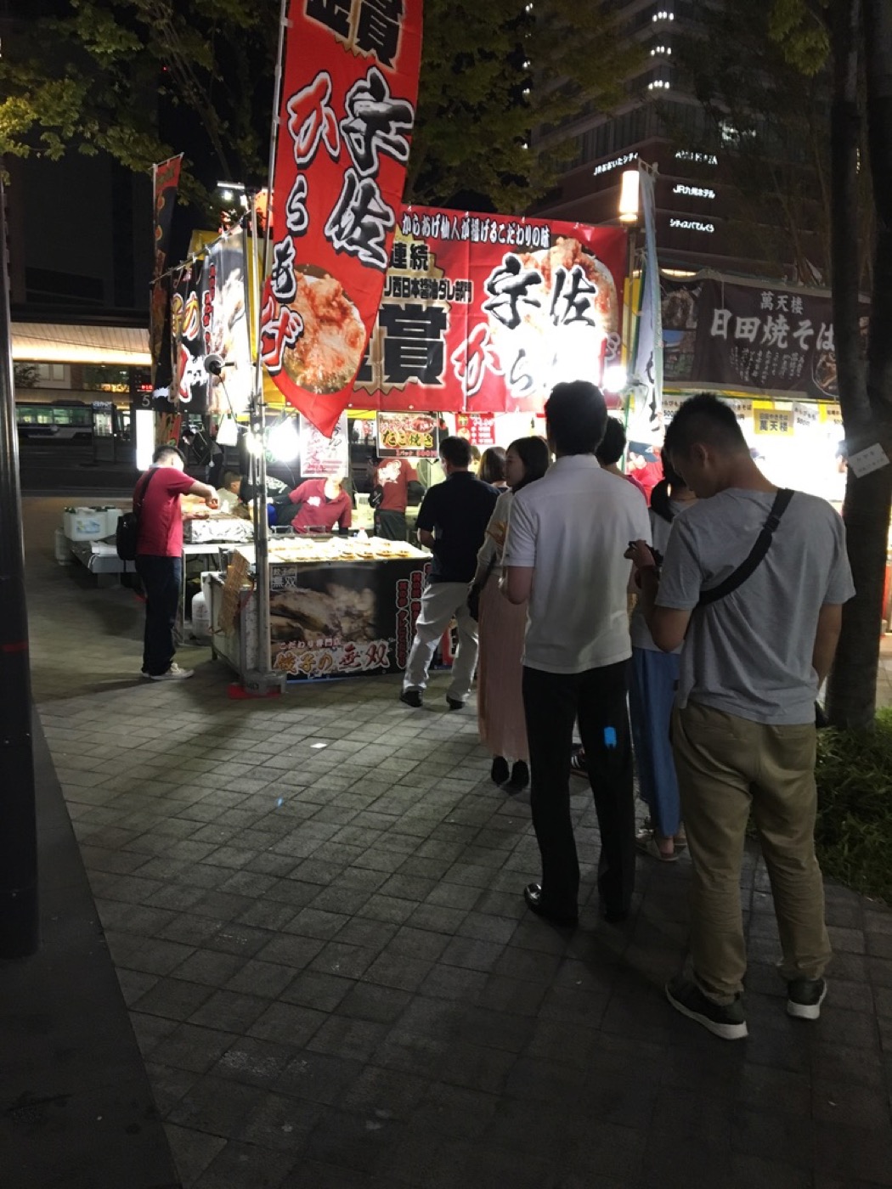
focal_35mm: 29
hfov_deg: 48.2
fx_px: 996
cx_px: 446
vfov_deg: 61.7
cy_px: 594
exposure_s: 1/17
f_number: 2.2
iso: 200
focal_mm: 4.15
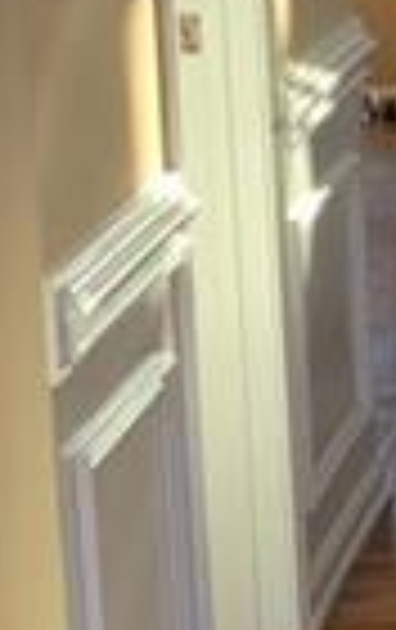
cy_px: 364
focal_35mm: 201
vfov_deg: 10.4
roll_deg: +0.5
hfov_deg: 6.1
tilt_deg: -11.9
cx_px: 1116
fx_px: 3457
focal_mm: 4.25
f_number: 1.8
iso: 100
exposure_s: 1/60
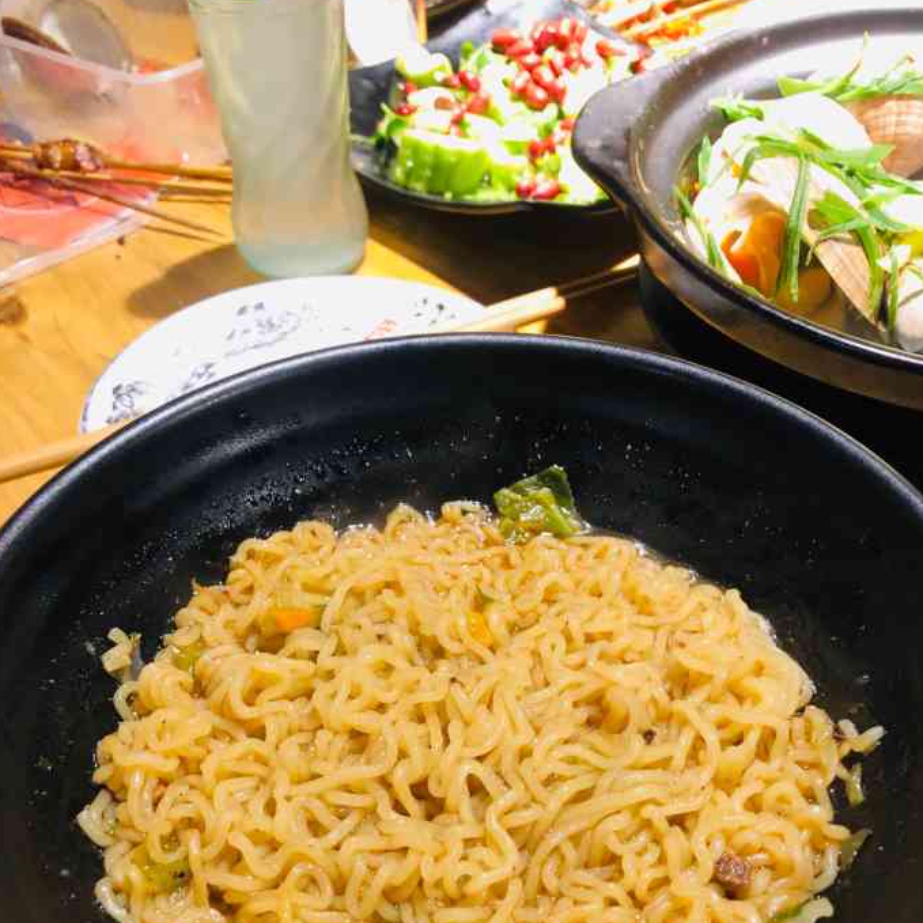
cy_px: 618
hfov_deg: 48.4
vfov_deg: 47.6
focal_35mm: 34
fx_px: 1026
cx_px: 469
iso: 40
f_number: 1.8
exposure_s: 1/17
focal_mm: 4
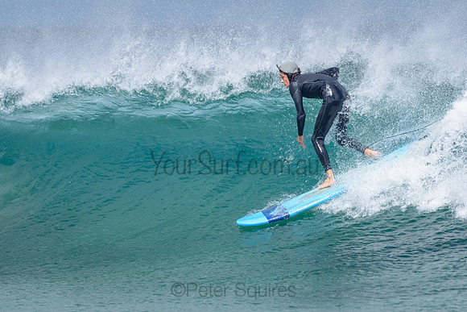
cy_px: 142
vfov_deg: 2.2
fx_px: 7949
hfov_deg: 3.4
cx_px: 245
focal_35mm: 613
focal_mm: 500
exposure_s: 1/2000
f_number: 5.6
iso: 280
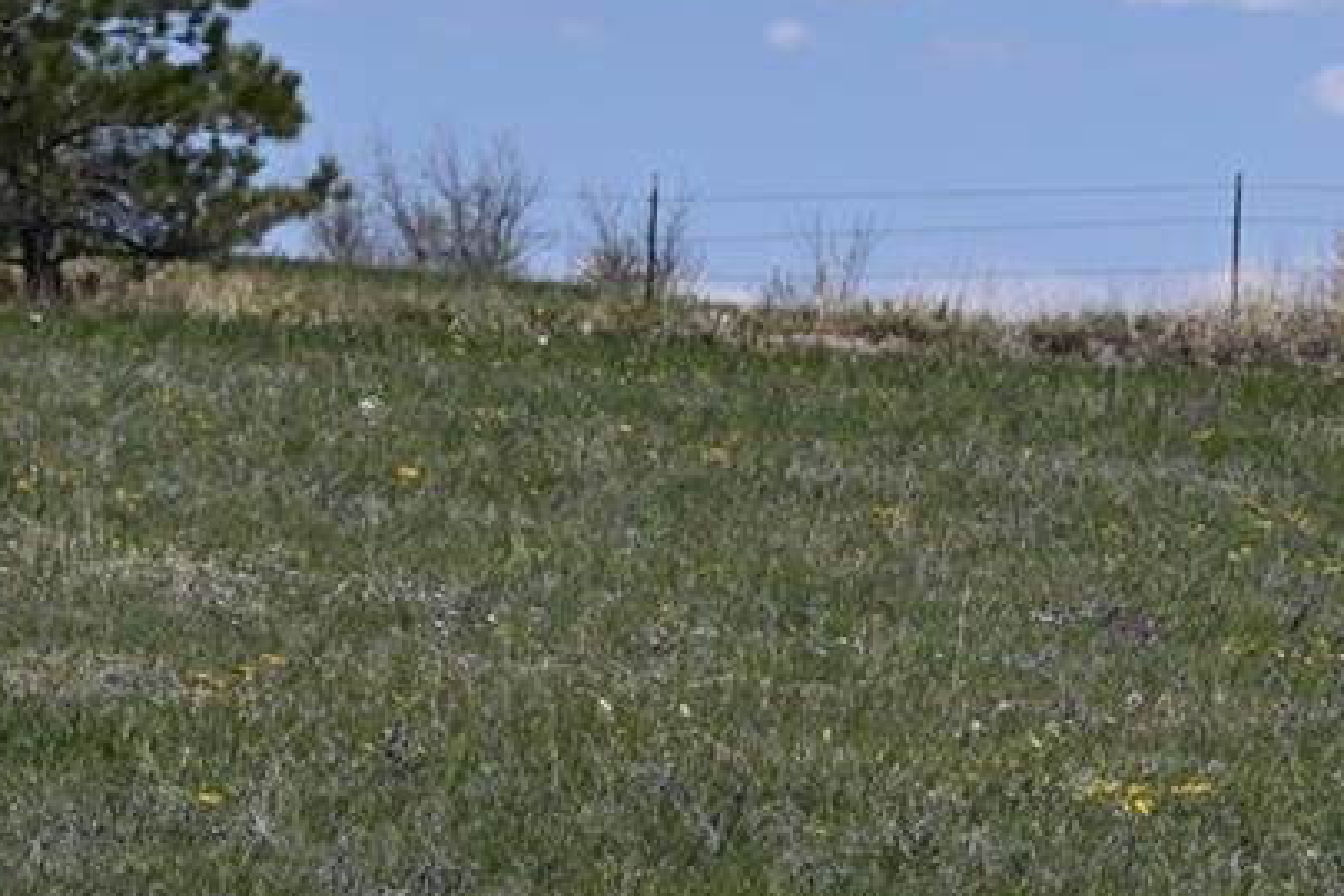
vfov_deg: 4.5
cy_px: 718
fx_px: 11498
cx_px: 1772
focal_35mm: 308
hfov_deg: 6.6
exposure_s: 1/640
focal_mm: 78
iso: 100
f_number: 7.1
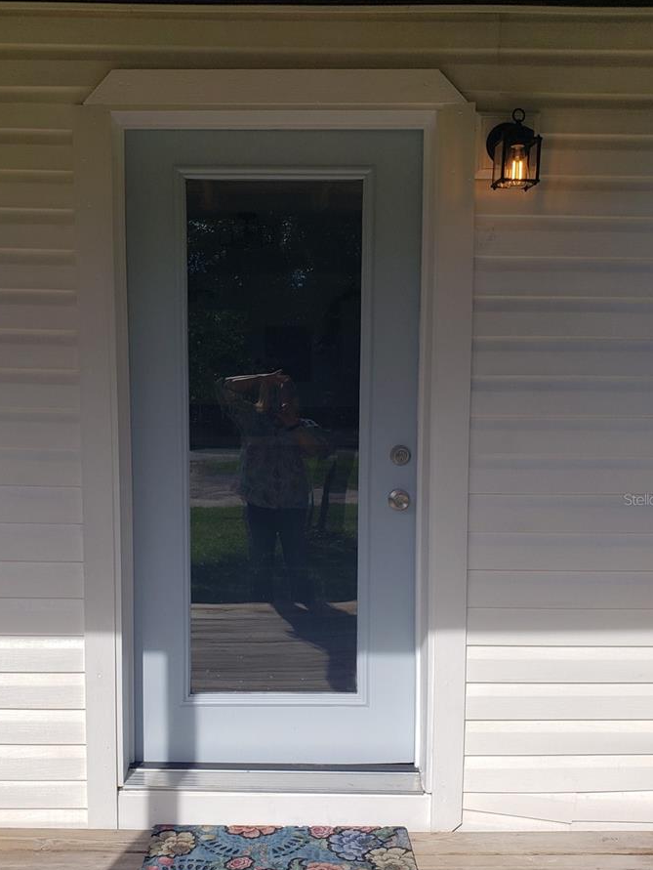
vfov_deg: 52.4
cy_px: 499
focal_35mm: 35
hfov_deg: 40.5
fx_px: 880
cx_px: 254
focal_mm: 4.3
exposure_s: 1/2406
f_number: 2.4
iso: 50
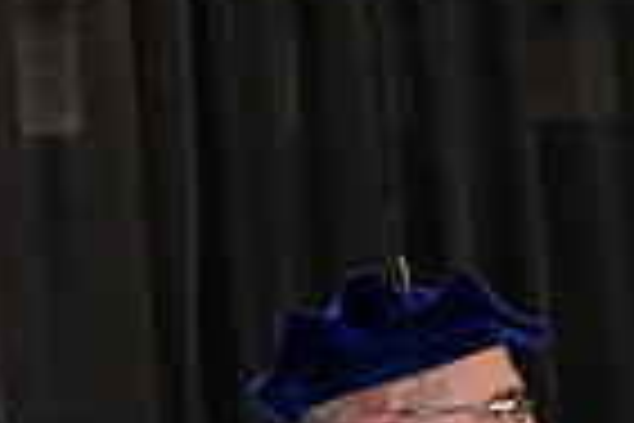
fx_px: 5072
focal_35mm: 288
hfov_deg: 7.0
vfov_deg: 4.8
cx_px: 1039
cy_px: 299
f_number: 5
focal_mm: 70
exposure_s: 1/200
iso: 2500
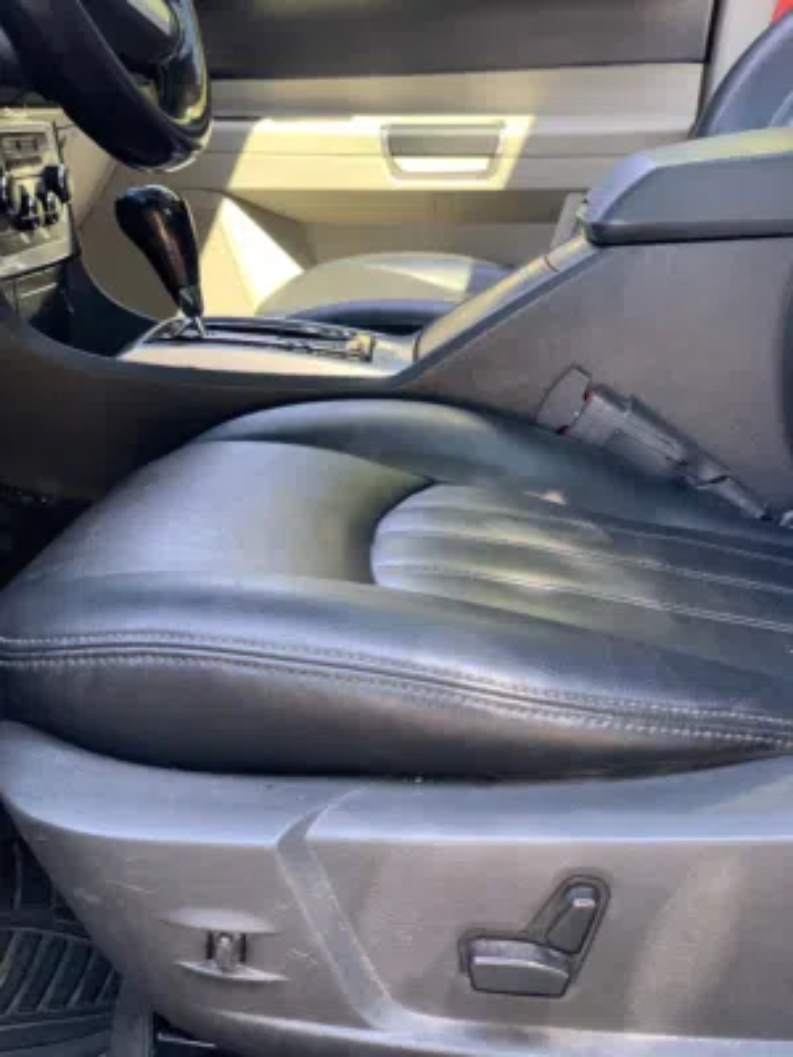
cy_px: 528
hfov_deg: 28.0
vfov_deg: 36.8
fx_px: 1588
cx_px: 396
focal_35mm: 52
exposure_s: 1/71
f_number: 2.4
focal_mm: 6
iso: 125
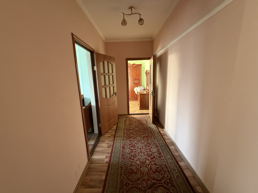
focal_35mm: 14
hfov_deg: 102.1
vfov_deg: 85.7
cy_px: 96
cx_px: 129
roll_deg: +2.0
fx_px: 104
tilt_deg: -8.6
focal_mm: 2.22
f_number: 2.2
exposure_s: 1/60
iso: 400
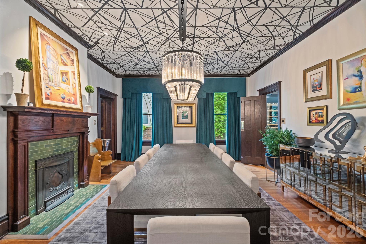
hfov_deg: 100.4
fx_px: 152
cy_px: 122
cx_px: 183
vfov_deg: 77.3
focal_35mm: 15
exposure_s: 1/3
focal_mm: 10
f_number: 4.5
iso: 800
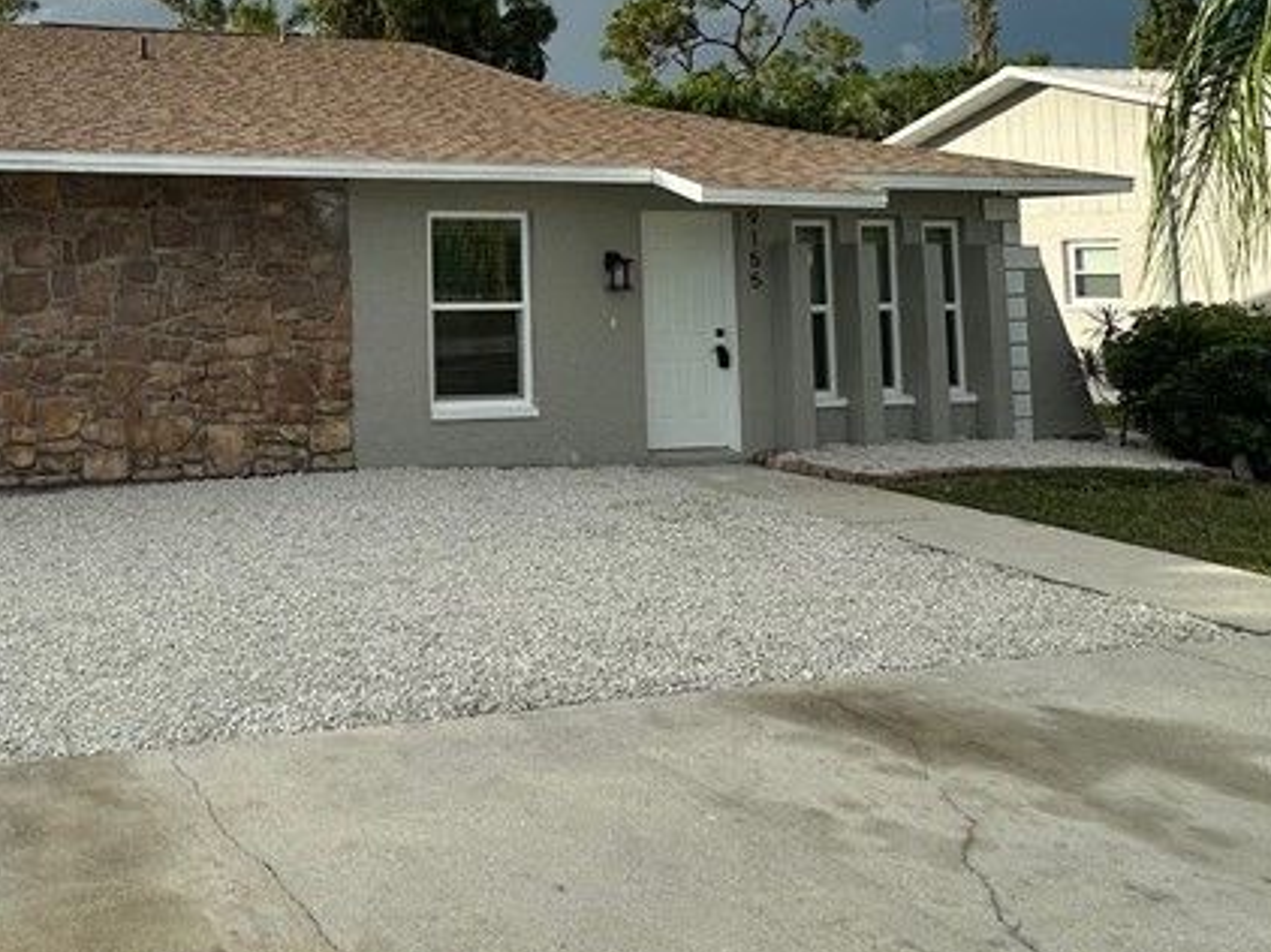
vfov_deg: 39.9
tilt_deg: +4.1
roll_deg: -0.2
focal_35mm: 34
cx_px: 142
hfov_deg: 48.6
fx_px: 1248
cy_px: 178
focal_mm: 2.22
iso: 50
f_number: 2.2
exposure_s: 1/1247
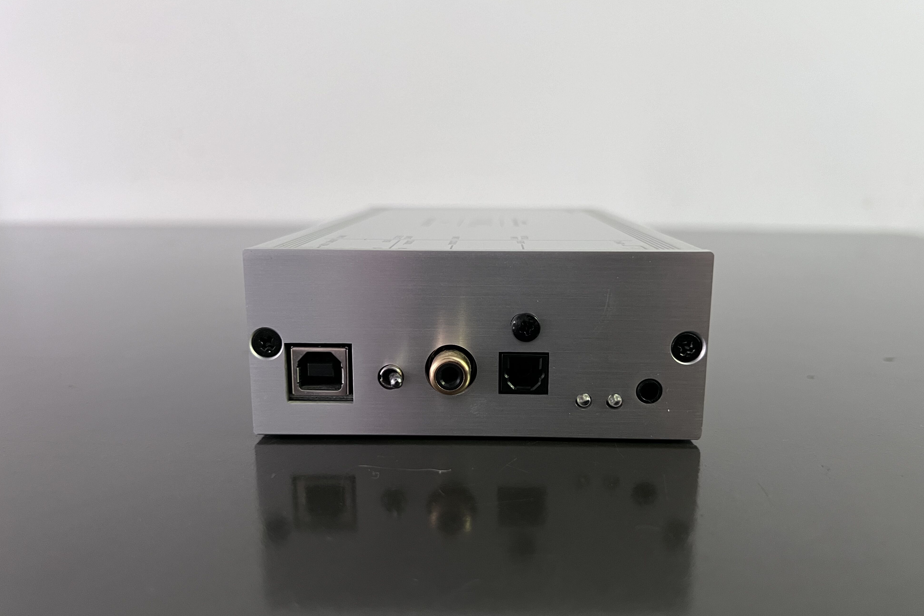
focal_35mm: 28
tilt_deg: -12.3
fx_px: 719
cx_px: 471
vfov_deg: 46.4
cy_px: 325
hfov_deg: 65.5
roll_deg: +0.5
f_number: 1.5
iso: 320
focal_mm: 5.7
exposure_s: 1/60
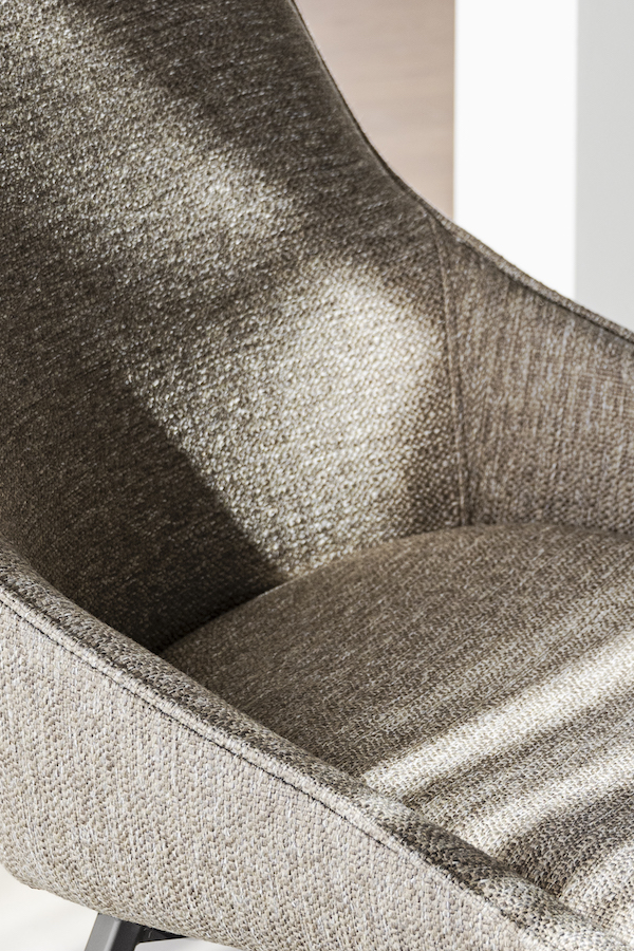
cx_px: 418
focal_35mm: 150
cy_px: 527
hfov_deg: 9.1
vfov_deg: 13.7
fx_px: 3962
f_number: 4
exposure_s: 1/80
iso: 100
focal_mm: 45
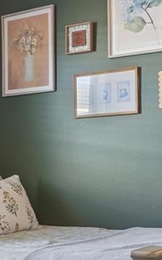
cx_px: 21
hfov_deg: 17.6
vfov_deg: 28.1
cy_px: 160
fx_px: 516
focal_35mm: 73
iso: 400
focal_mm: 17
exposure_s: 1/1.25
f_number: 8
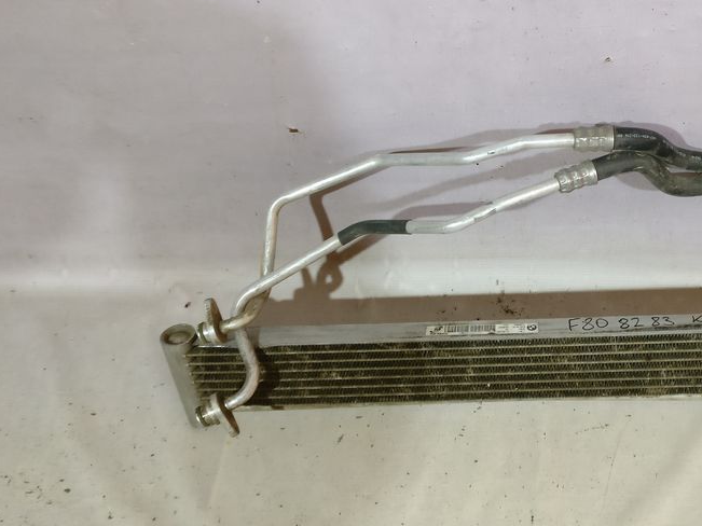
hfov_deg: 42.9
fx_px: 872
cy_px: 266
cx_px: 500
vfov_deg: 33.6
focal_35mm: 43
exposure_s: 1/20
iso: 500
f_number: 2
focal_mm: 4.26
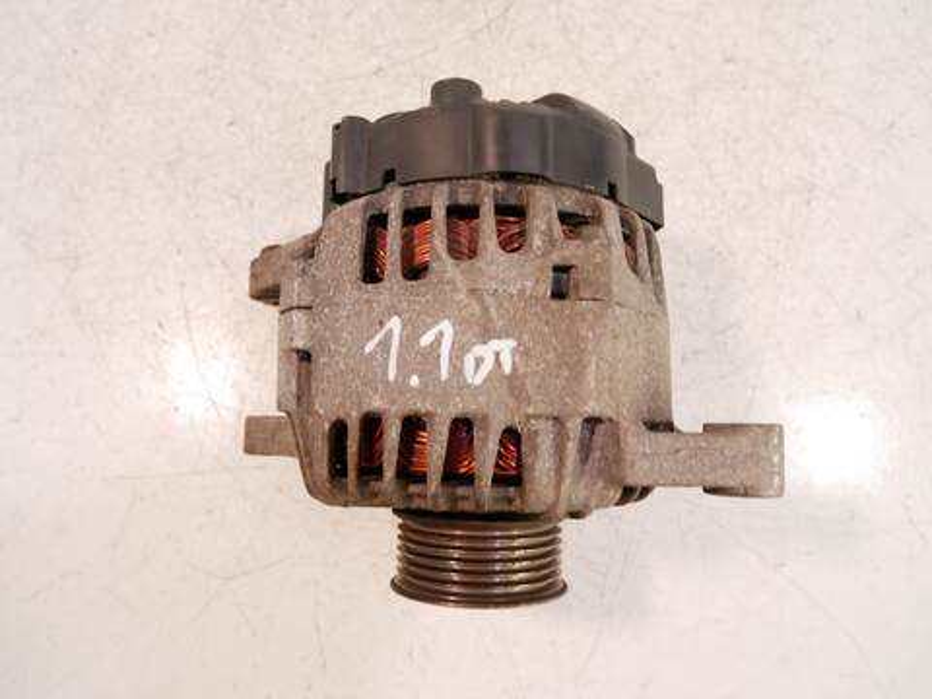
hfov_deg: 67.3
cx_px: 466
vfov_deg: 53.1
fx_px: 700
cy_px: 350
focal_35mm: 26
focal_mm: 13
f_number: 3.5
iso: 640
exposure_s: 1/60
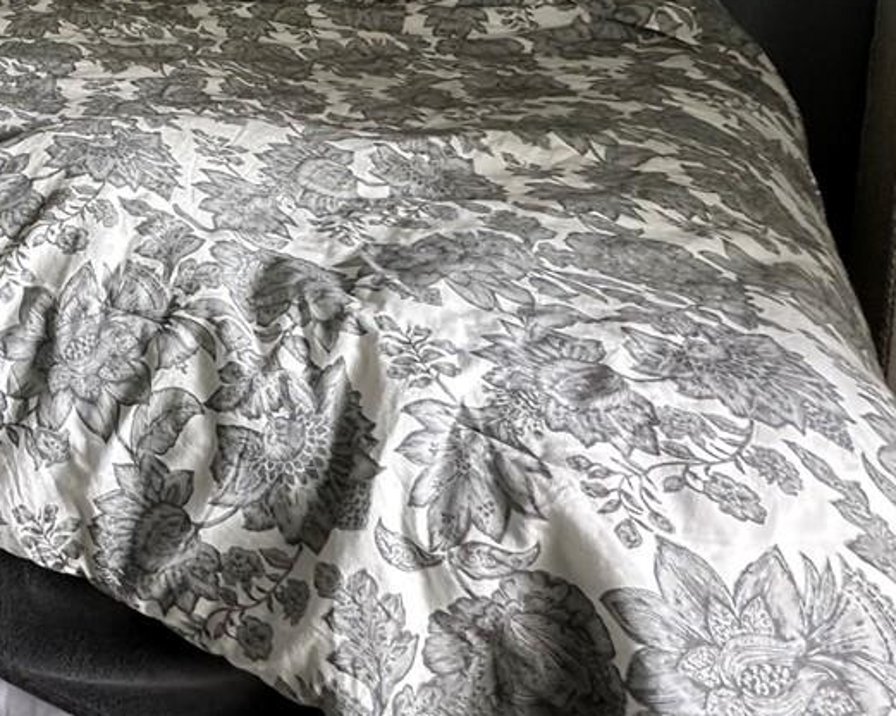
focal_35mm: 42
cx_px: -273
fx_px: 1113
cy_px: -145
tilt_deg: -7.1
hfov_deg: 32.6
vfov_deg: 30.3
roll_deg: +0.9
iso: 200
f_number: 2.2
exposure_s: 1/60
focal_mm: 2.22
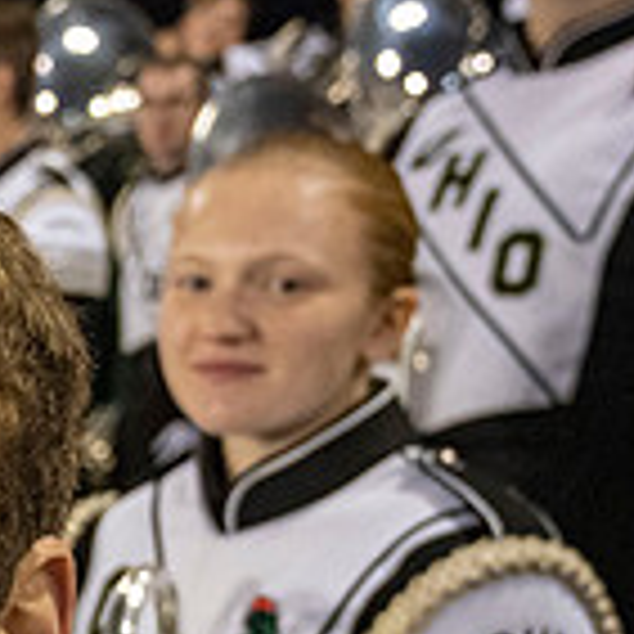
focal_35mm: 84
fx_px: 1741
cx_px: -459
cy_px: 627
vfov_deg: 20.0
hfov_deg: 17.4
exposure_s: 1/500
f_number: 4
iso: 3200
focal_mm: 24
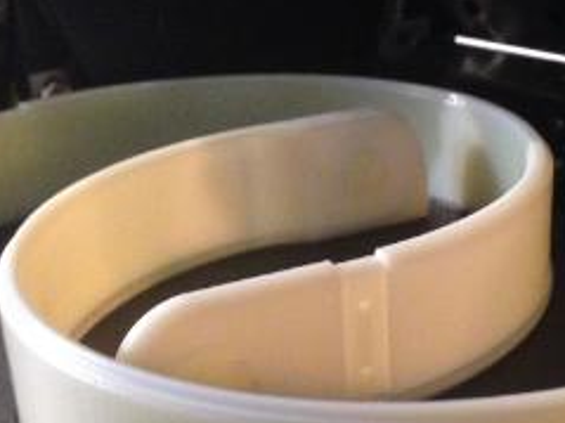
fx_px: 1126
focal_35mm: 69
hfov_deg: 28.1
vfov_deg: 21.1
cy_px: 318
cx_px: 345
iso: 640
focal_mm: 4.12
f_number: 2.4
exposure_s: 1/15
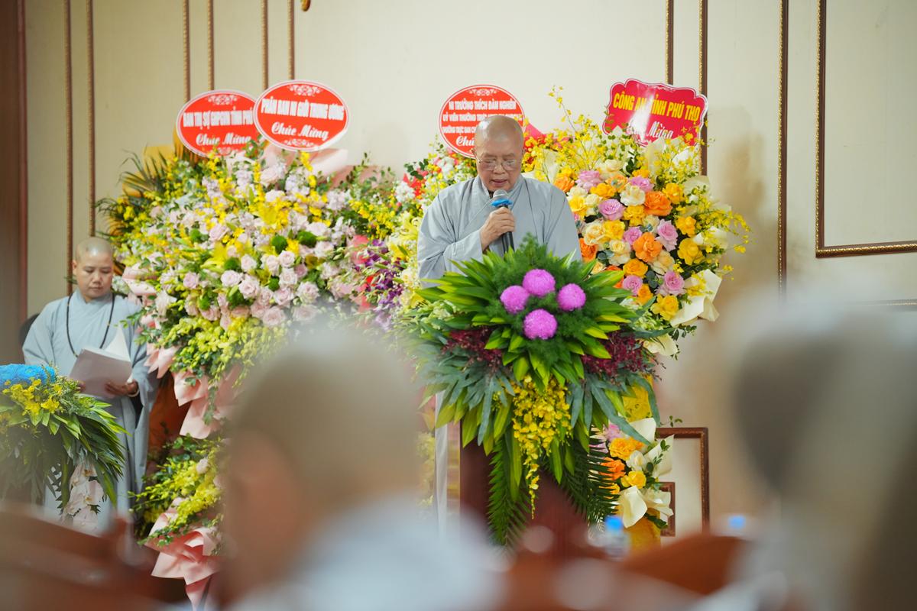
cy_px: 306
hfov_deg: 14.0
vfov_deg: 9.3
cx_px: 458
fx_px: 3744
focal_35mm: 147
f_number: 2.8
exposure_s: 1/125
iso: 3200
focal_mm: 147
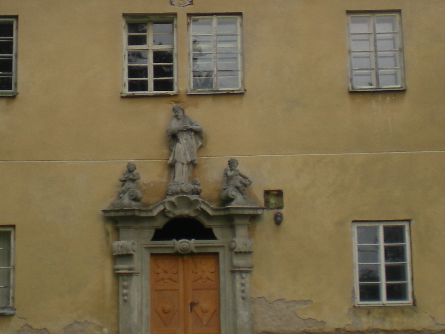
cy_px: 45
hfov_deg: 22.2
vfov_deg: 16.6
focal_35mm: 88
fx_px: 1131
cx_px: 180
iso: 64
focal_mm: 6.3
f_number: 3.1
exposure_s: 1/112
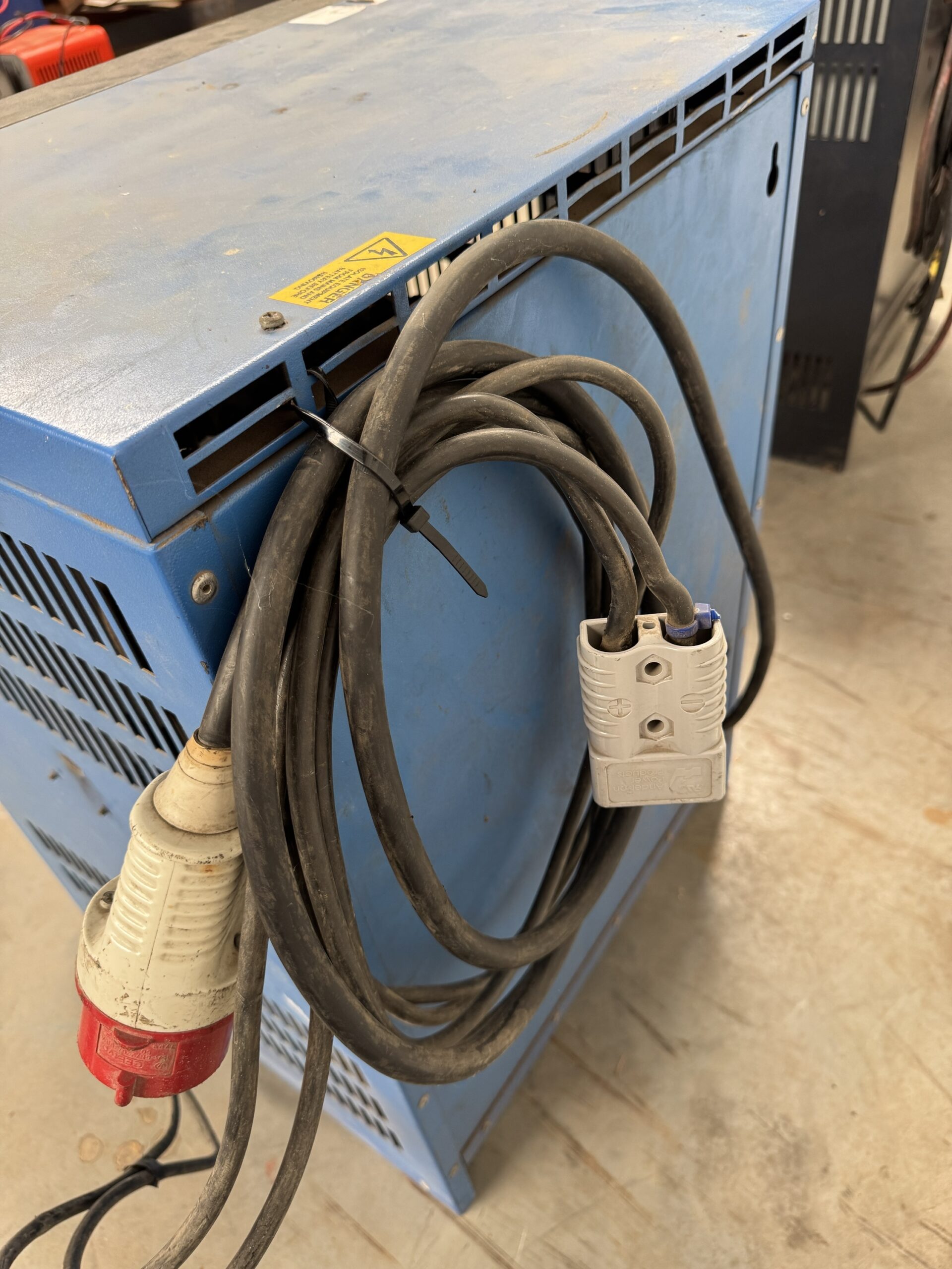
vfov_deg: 71.6
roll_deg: +8.6
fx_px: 880
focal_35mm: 24
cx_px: 476
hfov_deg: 56.8
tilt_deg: -42.8
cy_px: 634
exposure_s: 1/121
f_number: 1.78
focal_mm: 6.76
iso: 125
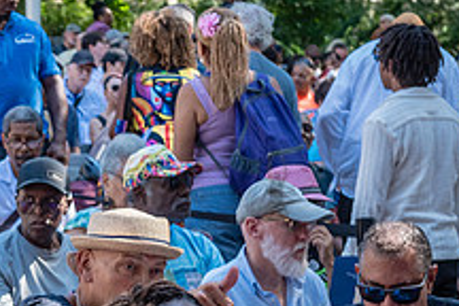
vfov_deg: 8.3
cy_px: 186
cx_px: -103
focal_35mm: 165
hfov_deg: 12.2
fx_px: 2104
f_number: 4.5
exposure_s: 1/500
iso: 1000
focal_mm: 56
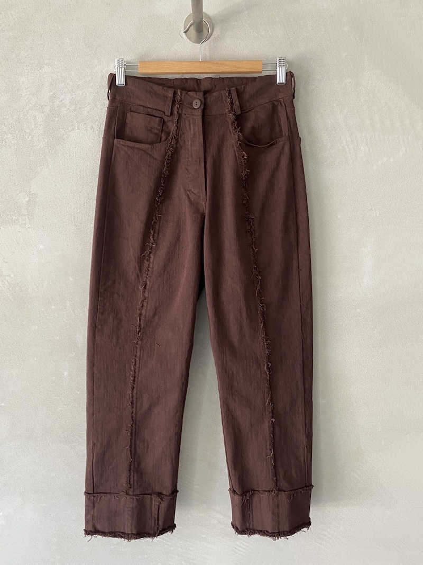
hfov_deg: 53.1
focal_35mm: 26
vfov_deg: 67.3
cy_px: 282
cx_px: 212
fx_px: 424
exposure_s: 1/60
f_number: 1.8
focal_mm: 4.25
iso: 200
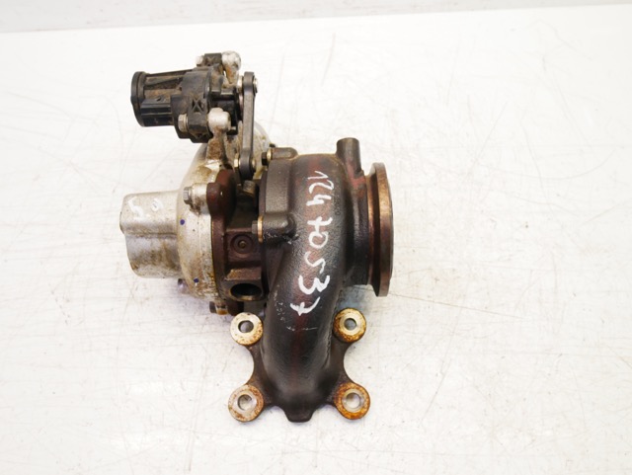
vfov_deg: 46.9
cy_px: 238
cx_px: 316
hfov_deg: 59.9
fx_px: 548
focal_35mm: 30
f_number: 3.8
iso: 500
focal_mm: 15
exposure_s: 1/60
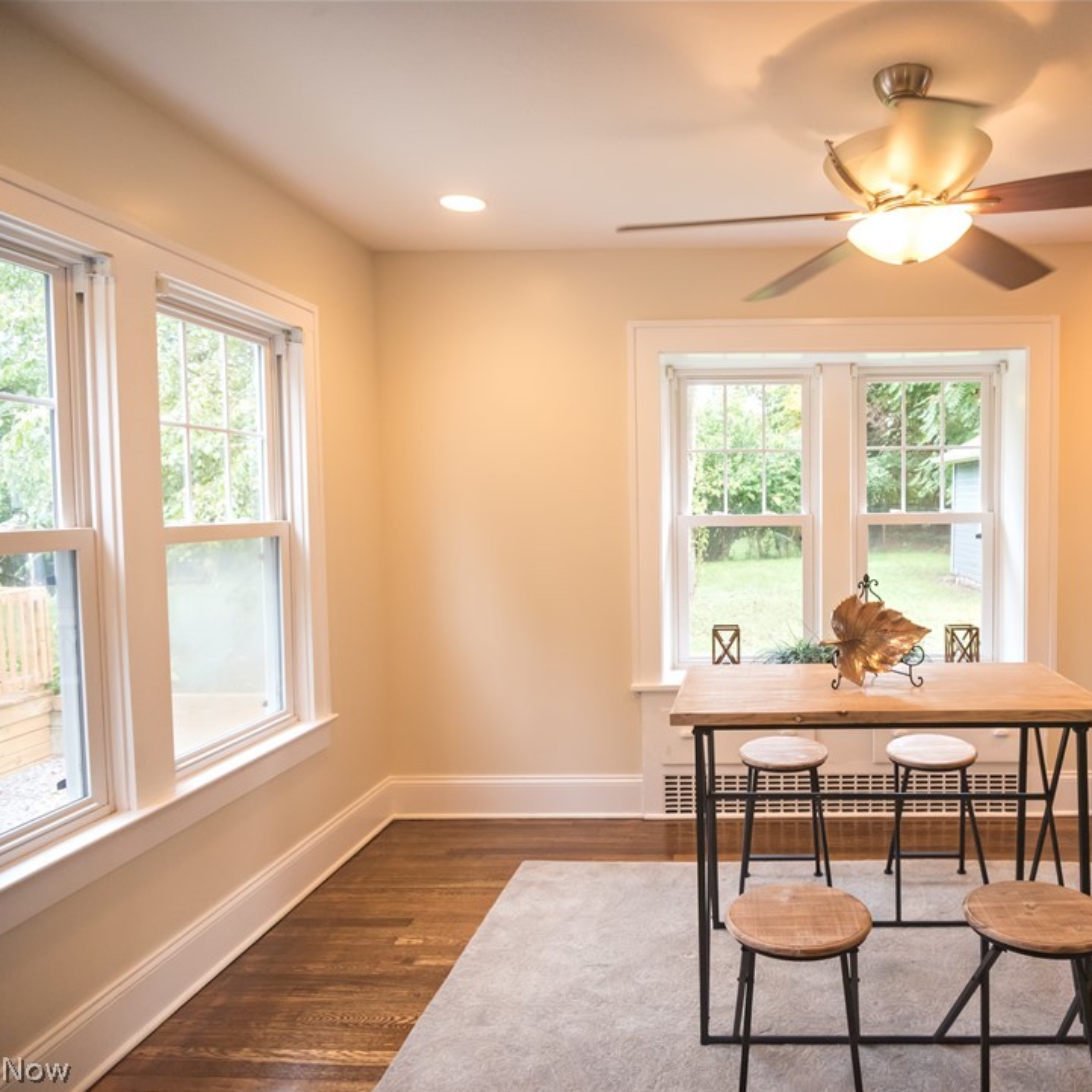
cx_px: 737
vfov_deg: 67.3
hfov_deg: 65.3
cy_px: 546
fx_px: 821
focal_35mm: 23
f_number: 5.6
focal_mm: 18
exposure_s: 1/160
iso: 2500
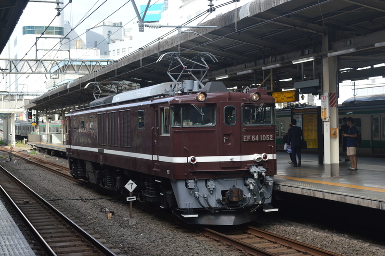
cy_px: 128
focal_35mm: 60
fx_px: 641
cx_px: 192
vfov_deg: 22.6
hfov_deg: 33.4
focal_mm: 40
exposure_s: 1/160
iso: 100
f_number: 5.6
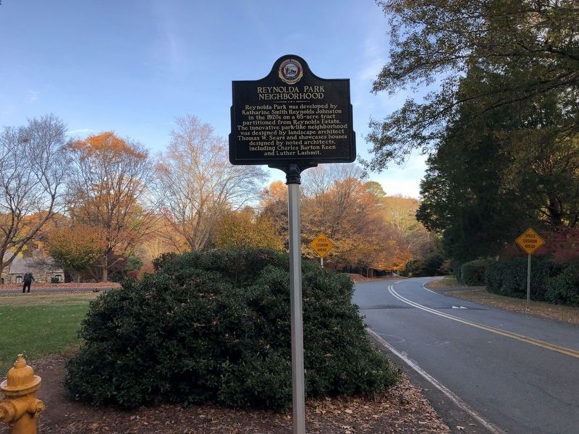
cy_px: 217
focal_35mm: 28
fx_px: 468
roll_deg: -3.2
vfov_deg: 49.7
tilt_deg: +4.1
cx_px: 290
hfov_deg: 63.4
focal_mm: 4
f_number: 1.8
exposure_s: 1/501
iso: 25
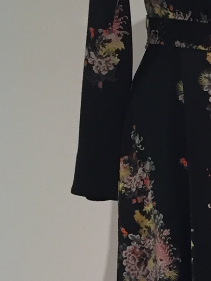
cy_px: 276
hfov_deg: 8.6
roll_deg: +1.0
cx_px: 529
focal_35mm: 156
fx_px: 1268
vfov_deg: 12.5
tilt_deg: -8.6
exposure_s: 1/33
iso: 100
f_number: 2.2
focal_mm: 4.15
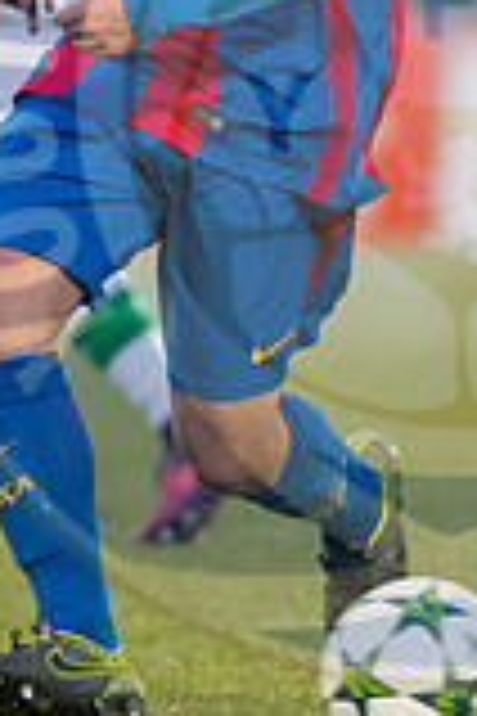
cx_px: 446
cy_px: 90
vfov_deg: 1.6
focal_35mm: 1275
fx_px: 25339
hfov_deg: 1.1
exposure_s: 1/1000
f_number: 2.8
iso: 1000
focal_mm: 300
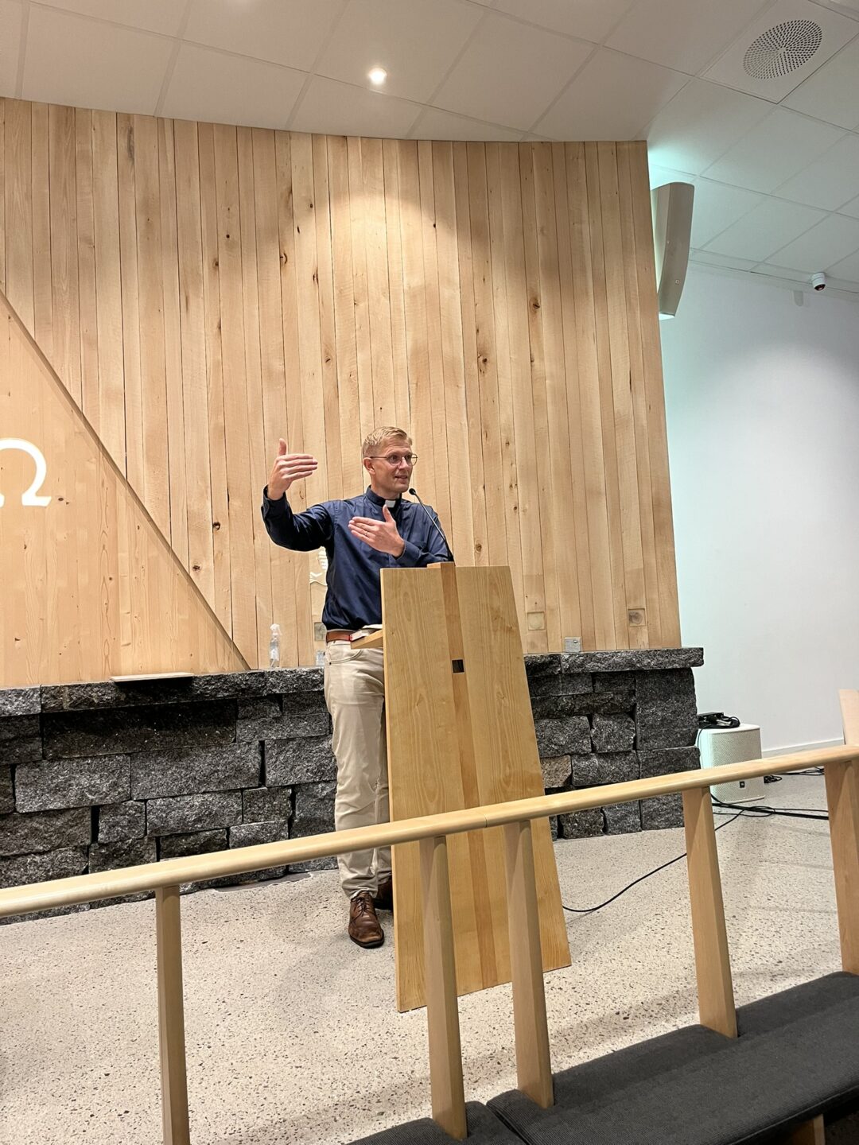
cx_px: 430
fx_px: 860
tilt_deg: +3.9
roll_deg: +2.9
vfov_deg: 67.3
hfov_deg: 53.1
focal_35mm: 26
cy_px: 572
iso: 125
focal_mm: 5.1
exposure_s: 1/59
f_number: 1.6
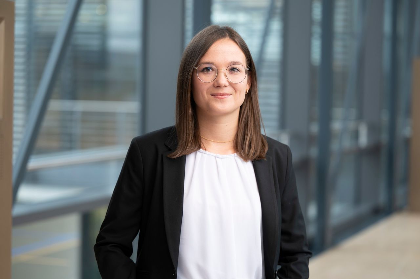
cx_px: 210
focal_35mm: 92
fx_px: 1073
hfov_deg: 22.2
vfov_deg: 14.8
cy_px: 140
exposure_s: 1/60
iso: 250
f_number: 2.8
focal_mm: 92
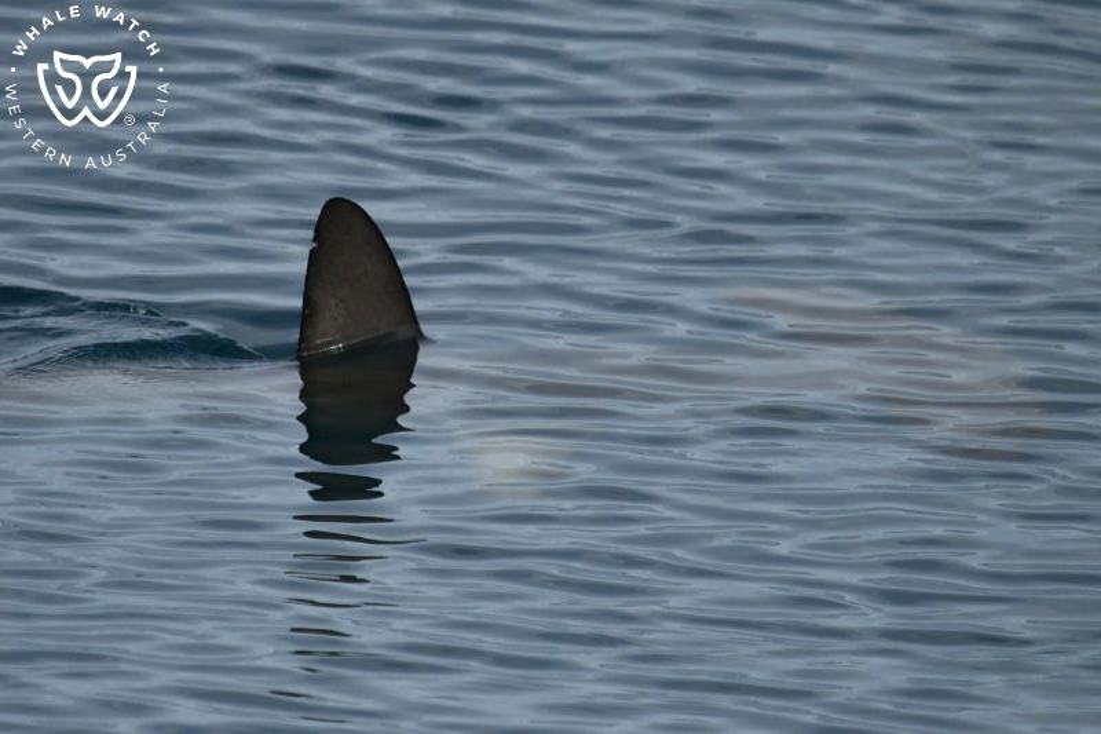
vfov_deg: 2.3
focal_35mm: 600
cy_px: 367
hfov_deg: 3.4
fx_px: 18345
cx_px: 550
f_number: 6.3
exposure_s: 1/8000
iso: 900
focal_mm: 600
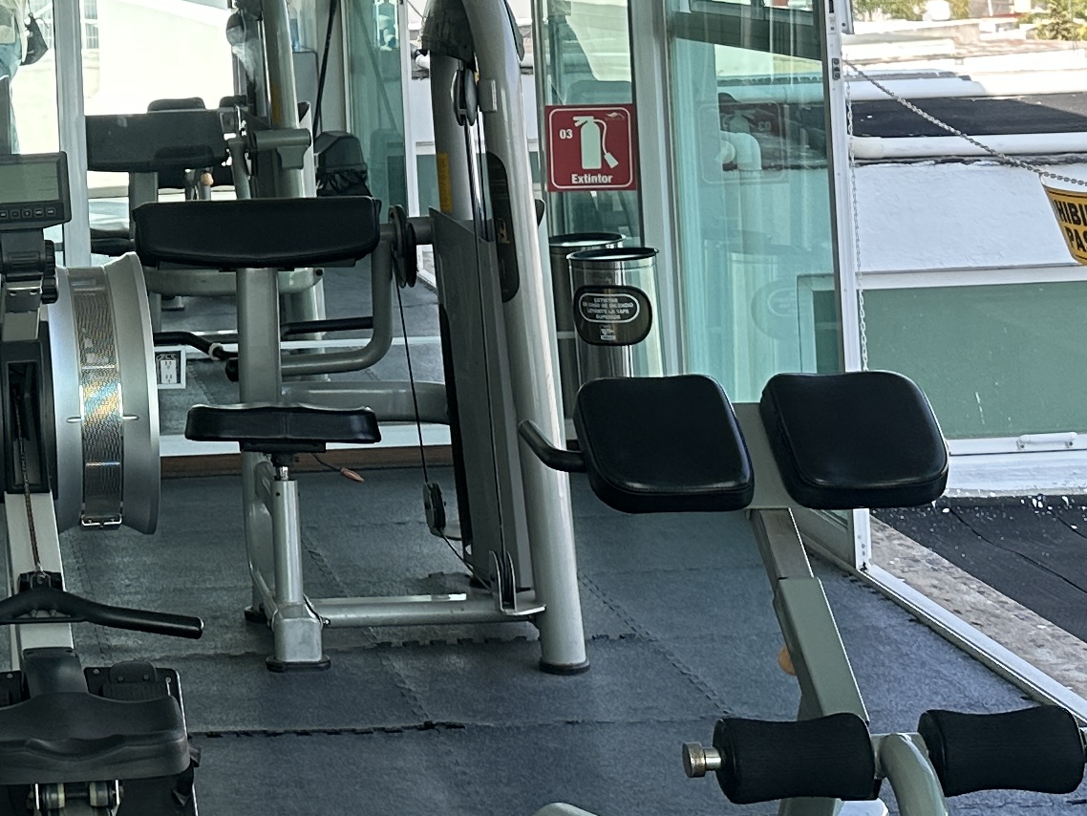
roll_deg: +2.7
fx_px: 2670
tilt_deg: +0.5
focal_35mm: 85
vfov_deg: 16.8
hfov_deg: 21.8
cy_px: -97
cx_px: -108
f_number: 1.78
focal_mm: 6.86
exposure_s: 1/615
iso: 80
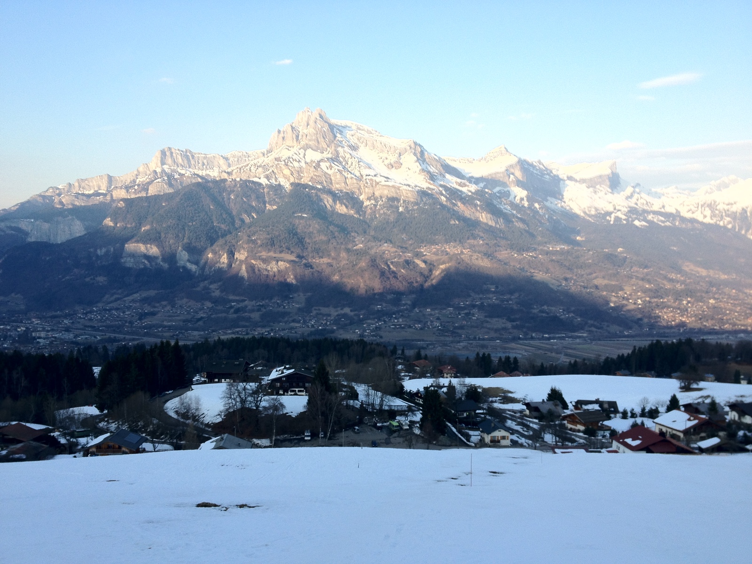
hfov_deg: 52.6
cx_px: 376
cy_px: 282
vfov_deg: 40.7
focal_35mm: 35
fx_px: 760
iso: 64
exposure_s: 1/536
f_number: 2.4
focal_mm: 4.28
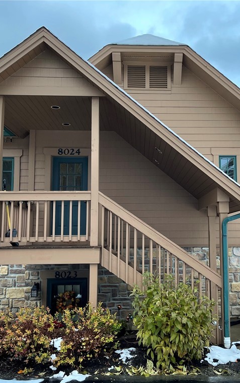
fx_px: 387
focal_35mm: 37
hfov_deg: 34.0
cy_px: 192
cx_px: 165
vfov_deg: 52.7
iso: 100
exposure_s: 1/121
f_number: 1.6
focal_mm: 5.1
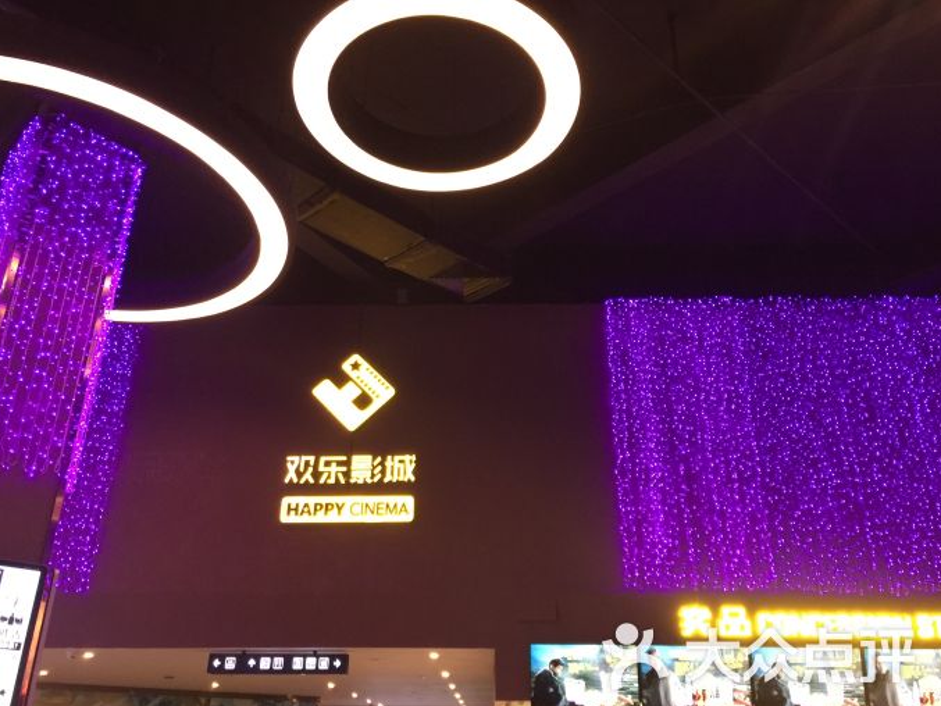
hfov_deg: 60.0
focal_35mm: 30
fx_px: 816
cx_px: 464
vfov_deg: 46.8
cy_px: 363
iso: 100
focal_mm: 4.15
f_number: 2.2
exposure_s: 1/10
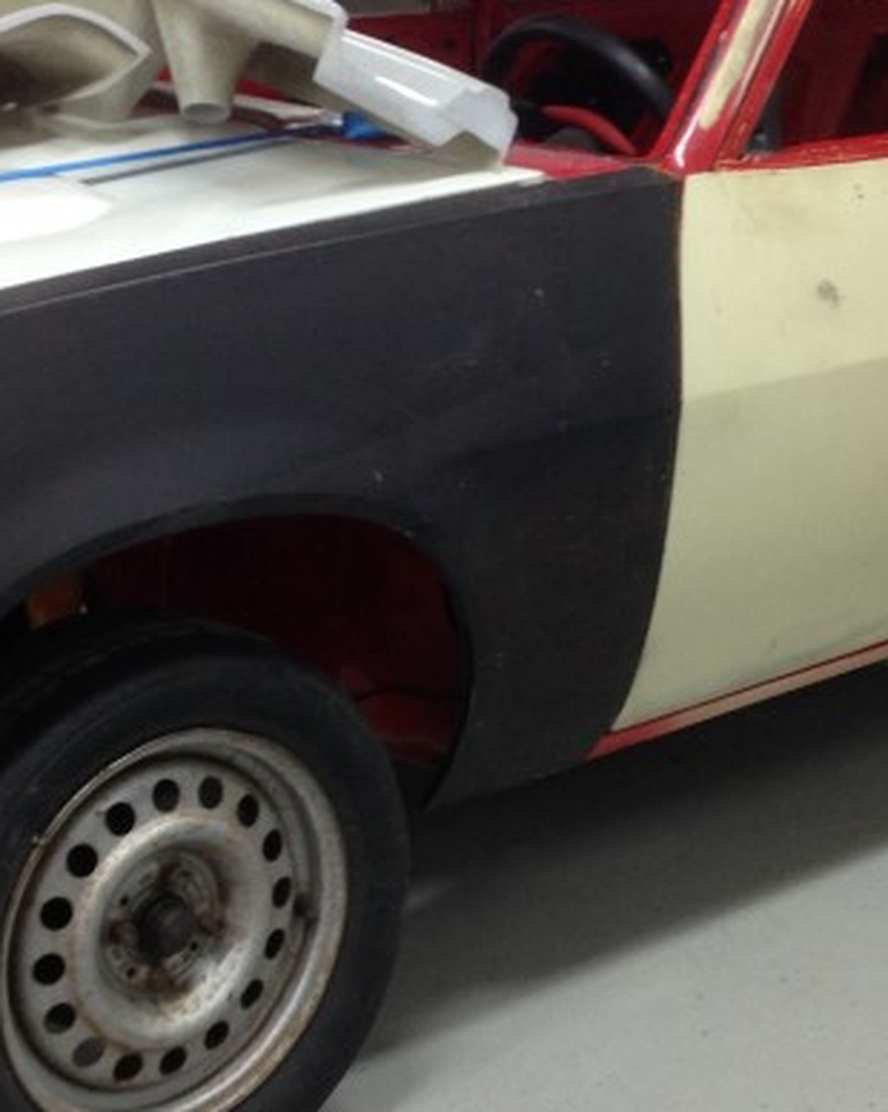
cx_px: 341
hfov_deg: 18.0
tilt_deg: -16.5
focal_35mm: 85
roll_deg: +0.2
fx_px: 2795
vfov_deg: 22.5
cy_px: 447
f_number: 2.4
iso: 80
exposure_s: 1/20
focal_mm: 4.12
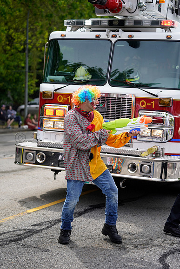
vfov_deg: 28.8
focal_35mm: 70
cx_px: 90
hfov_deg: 19.5
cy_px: 134
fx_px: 525
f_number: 2.8
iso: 200
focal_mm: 70
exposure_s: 1/400
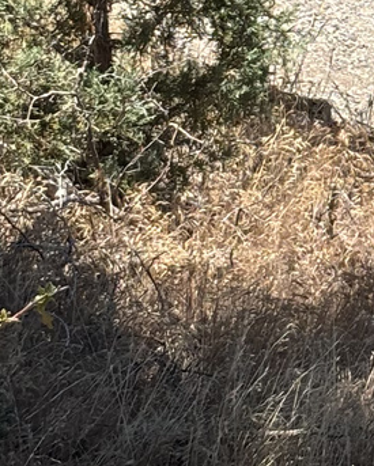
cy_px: -57
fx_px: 3137
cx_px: 664
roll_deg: -1.3
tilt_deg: -8.6
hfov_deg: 6.7
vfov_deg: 8.4
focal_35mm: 227
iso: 40
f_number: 1.6
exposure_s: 1/1984
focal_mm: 5.96
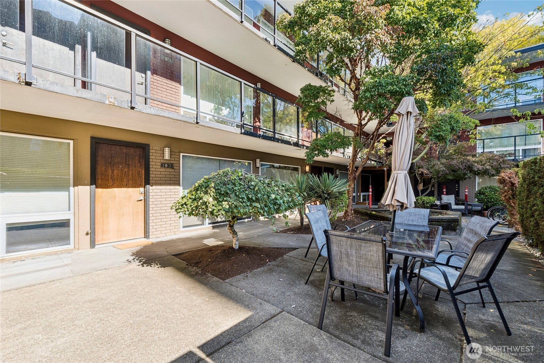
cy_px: 182
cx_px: 272
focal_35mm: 15
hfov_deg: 100.4
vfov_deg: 77.3
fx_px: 227
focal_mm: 10
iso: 250
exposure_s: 1/40
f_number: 9
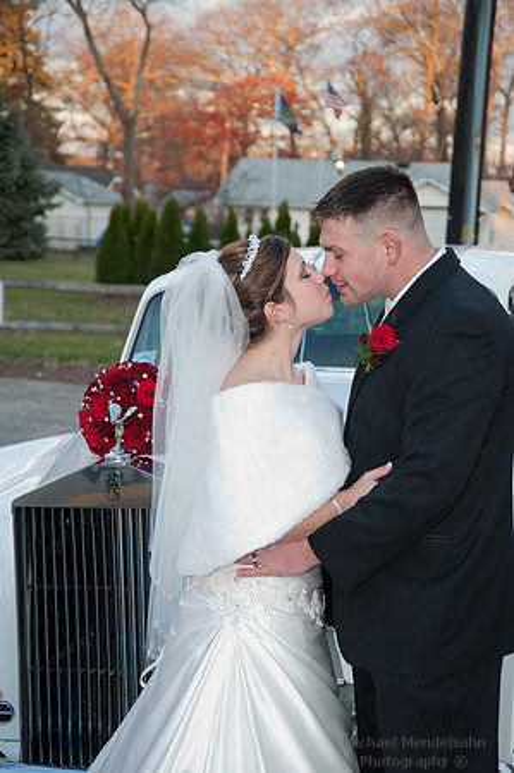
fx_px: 1674
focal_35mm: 78
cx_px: 257
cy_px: 386
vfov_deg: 26.0
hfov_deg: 17.5
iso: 2000
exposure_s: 1/250
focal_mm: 78
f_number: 5.3
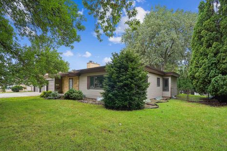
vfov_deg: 70.3
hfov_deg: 93.2
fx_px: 107
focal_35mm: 17
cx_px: 107
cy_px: 80
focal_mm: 16
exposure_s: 1/100
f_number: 9
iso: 400
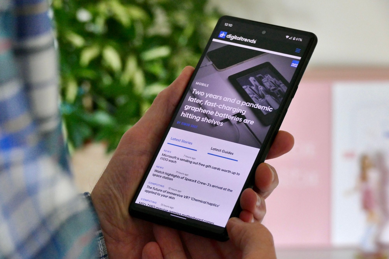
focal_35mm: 149
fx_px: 1610
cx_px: 194
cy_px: 130
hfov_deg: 13.8
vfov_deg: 9.2
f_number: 4.5
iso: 1600
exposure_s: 1/50
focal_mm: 54.2
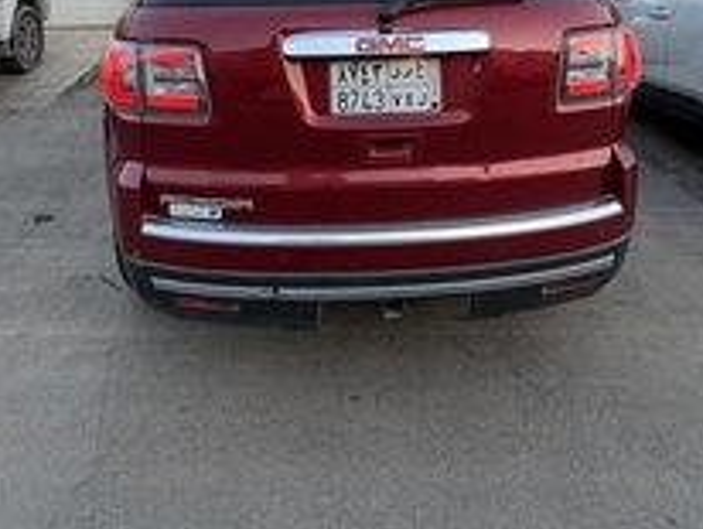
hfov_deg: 58.1
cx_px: 309
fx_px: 630
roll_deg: +1.3
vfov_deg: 42.7
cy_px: 80
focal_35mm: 31
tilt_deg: -9.2
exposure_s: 1/121
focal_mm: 2.22
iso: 80
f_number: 2.2
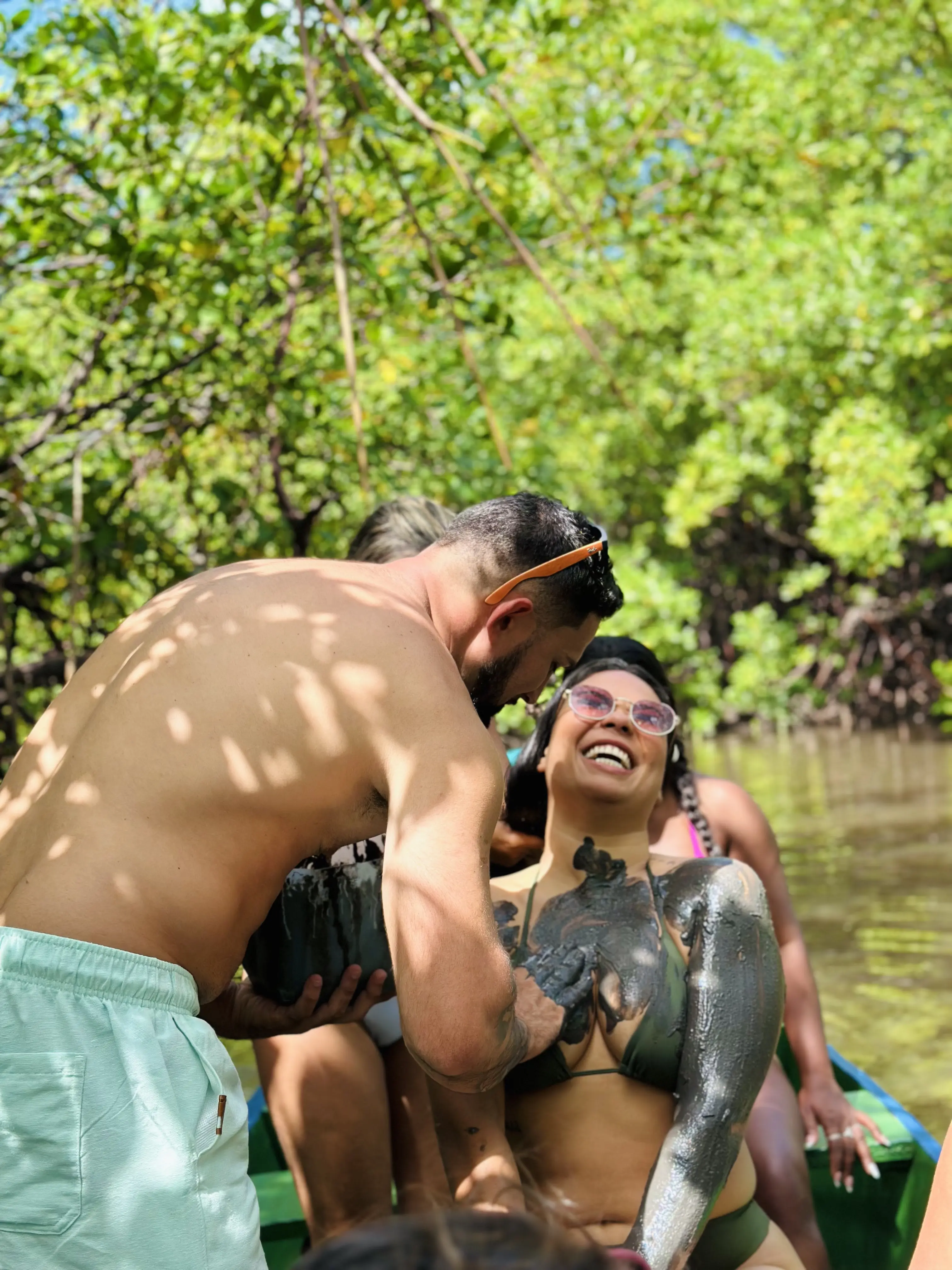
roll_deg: +3.9
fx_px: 1760
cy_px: 635
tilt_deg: +0.0
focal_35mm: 48
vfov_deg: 39.7
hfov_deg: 30.3
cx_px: 476
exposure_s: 1/1212
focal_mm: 6.86
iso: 80
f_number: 1.78
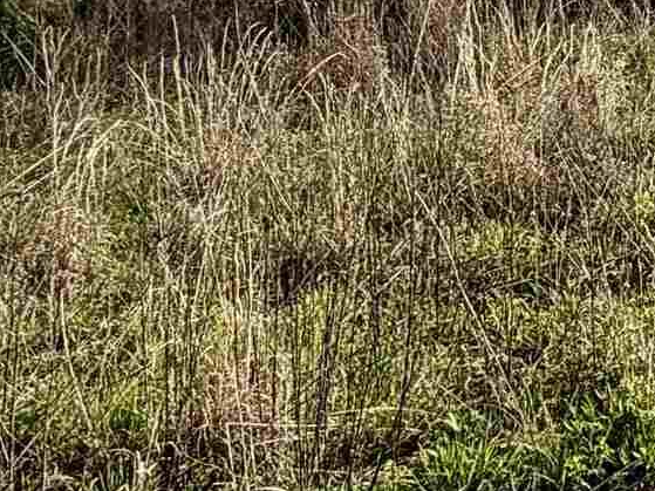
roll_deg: +2.6
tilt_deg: +3.3
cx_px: 1216
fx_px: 1457
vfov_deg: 16.7
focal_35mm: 77
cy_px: -321
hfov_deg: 18.8
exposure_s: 1/1464
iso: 32
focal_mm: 2.22
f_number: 2.2
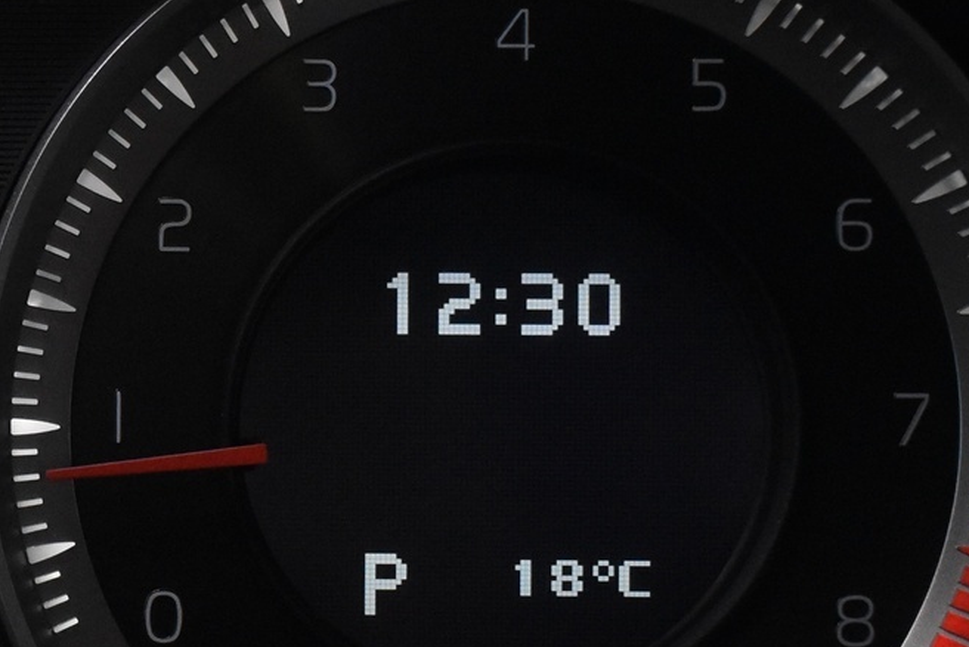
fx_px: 2989
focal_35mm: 111
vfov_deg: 12.3
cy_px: 485
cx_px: -129
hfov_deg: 17.7
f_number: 5.6
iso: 3200
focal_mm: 30
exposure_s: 1/125
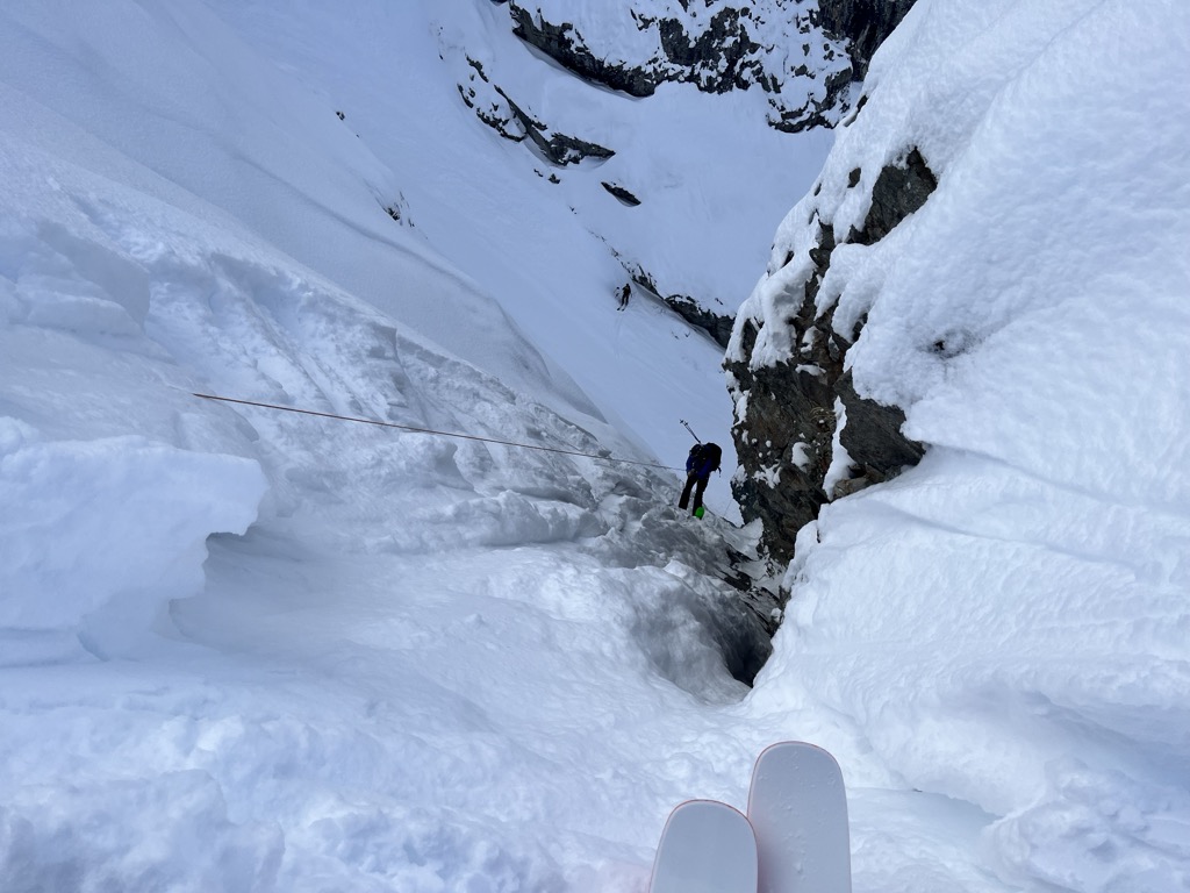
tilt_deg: -51.9
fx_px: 894
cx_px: 595
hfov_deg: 67.3
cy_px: 446
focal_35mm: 26
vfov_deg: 53.1
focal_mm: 5.1
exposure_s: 1/4651
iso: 50
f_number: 1.6
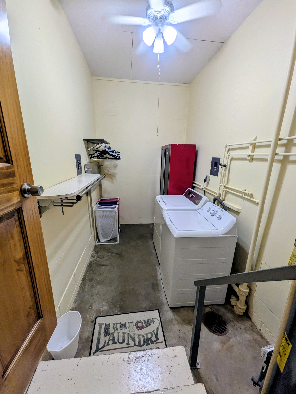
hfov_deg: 85.7
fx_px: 160
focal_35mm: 14
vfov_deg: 102.1
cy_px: 197
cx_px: 148
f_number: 2.2
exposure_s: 1/92.6
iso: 52
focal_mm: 1.85
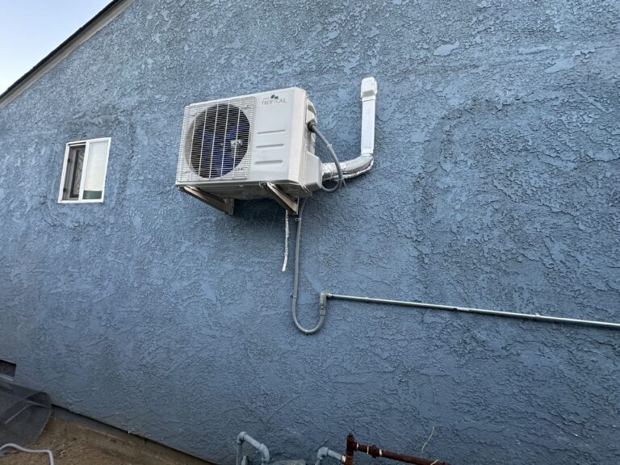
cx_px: 310
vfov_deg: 85.7
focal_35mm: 14
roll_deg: -3.7
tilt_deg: +5.5
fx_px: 251
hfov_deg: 102.1
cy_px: 232
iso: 200
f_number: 2.2
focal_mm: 2.22
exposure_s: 1/99
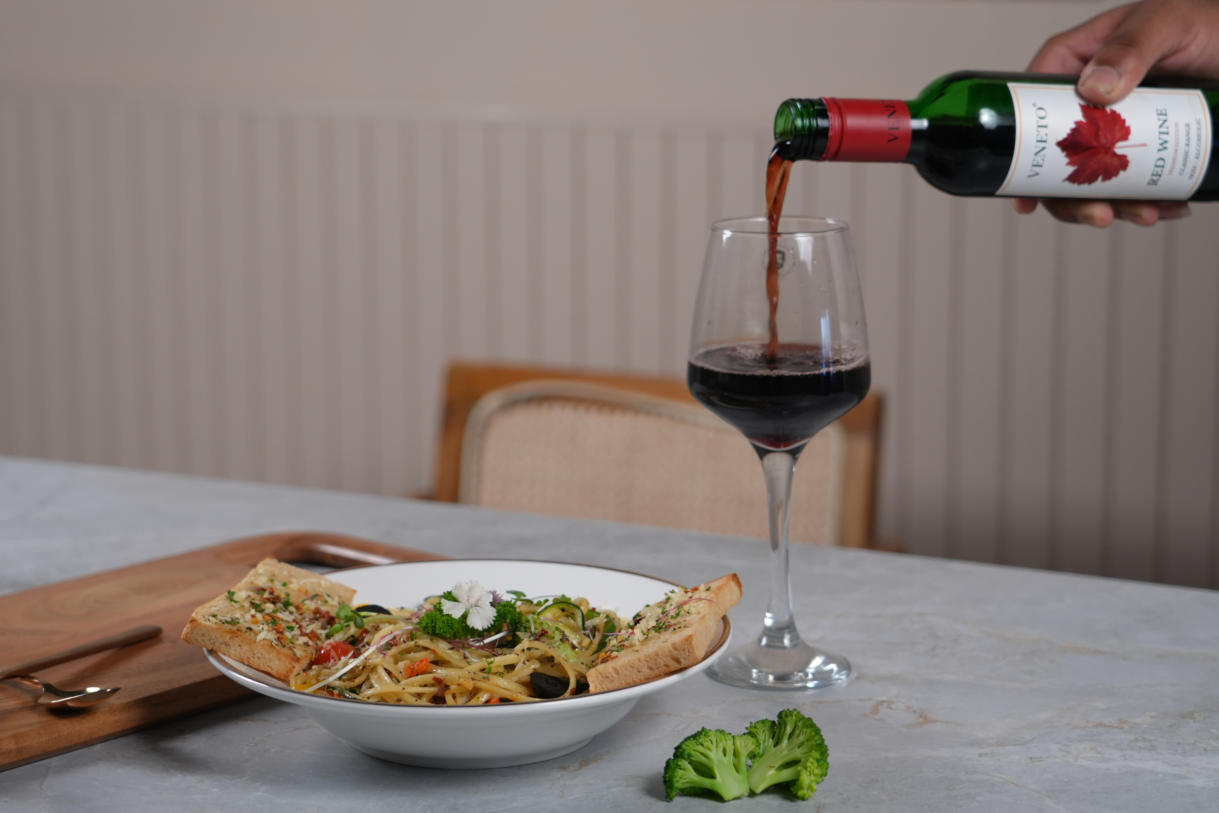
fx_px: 2641
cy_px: 412
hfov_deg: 25.9
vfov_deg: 17.5
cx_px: 477
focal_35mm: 78
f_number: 4
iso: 640
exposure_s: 1/160
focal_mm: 56
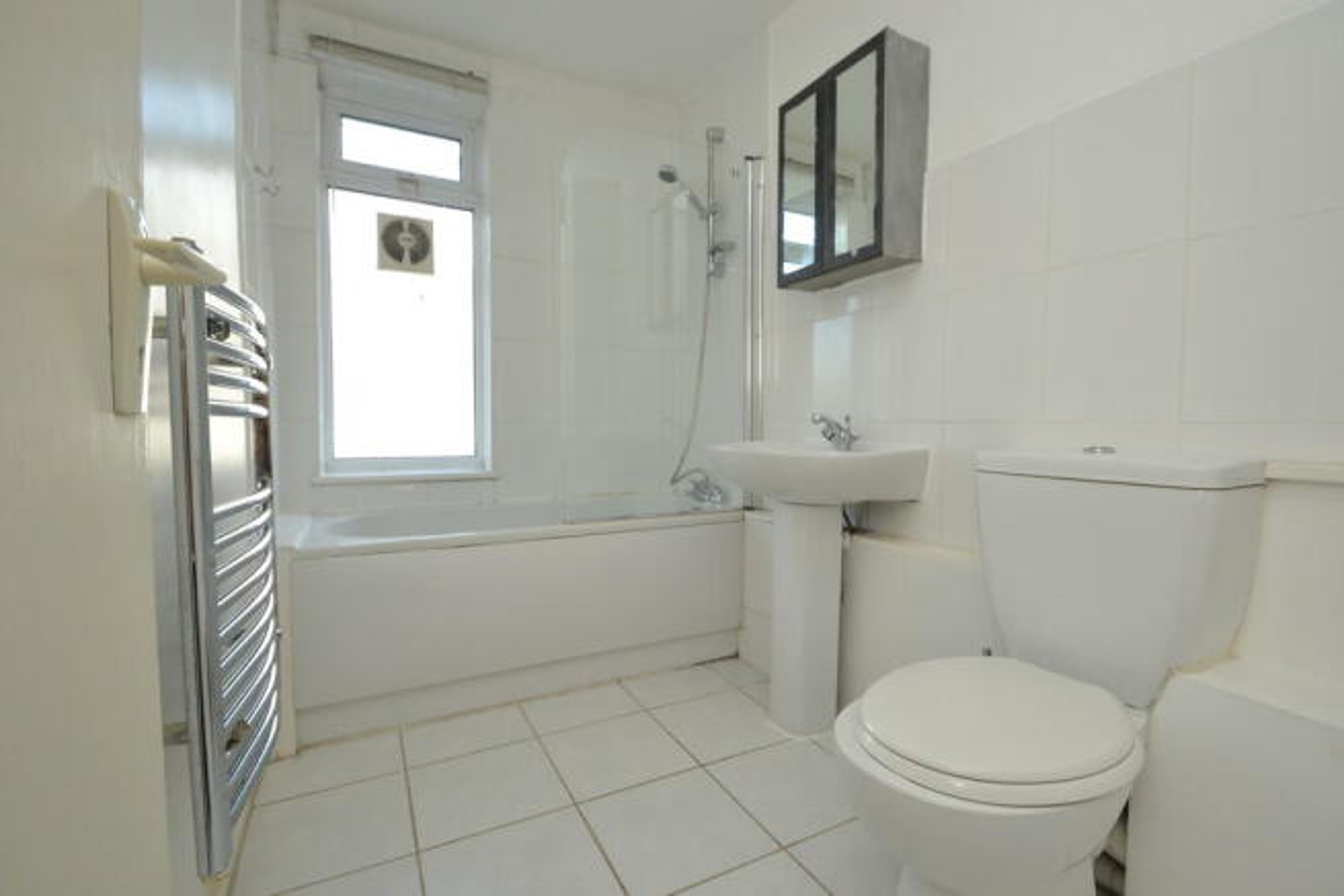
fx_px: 560
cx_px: 672
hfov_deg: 100.4
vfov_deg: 77.4
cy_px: 448
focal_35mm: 15
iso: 320
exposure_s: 1/125
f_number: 5.6
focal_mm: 10
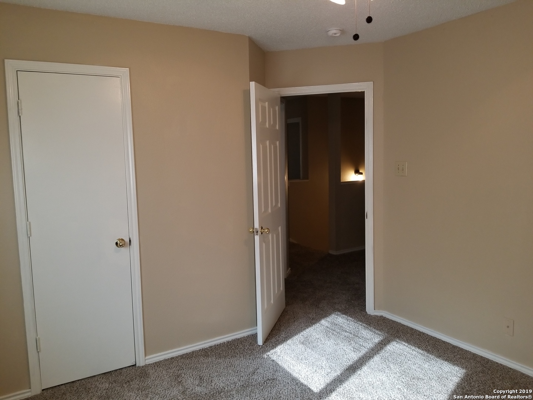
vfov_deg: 53.1
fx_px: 400
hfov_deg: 67.3
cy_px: 200
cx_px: 266
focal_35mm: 26
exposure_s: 1/60
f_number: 1.7
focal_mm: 4.25
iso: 80
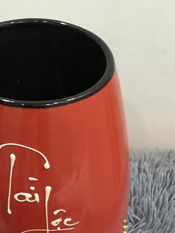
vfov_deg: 19.4
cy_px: 158
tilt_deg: -38.6
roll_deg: -0.8
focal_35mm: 101
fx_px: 681
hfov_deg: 14.6
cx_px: 32
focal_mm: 3.3
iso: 200
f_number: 2.4
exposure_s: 1/33
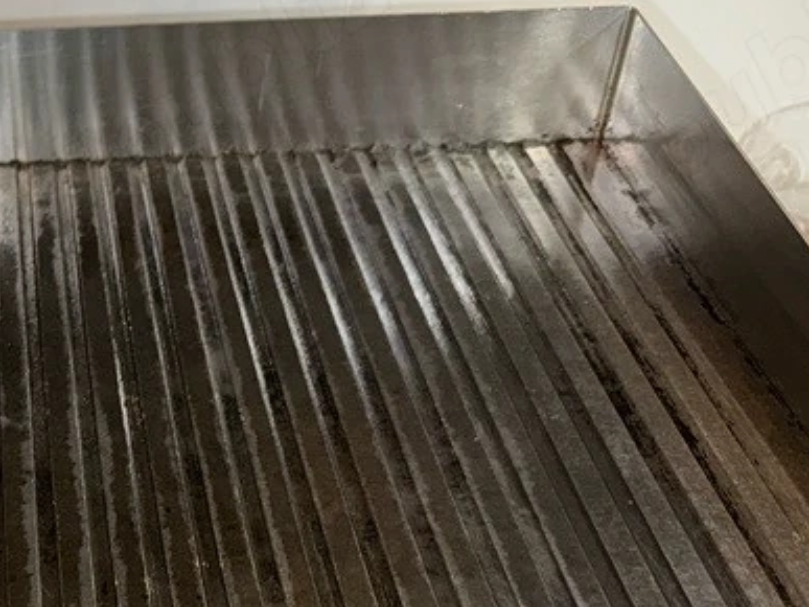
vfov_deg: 22.9
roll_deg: +4.1
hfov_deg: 28.4
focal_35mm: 62
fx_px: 1449
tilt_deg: -41.7
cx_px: -77
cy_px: 576
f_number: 1.78
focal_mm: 6.76
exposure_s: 1/12
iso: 80
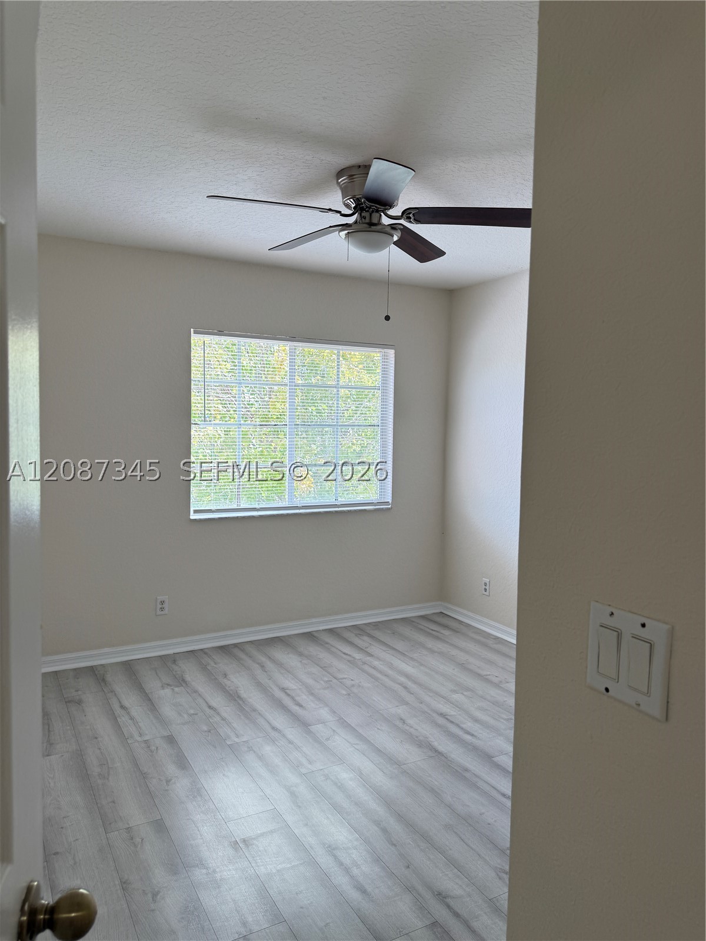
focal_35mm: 24
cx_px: 353
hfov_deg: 56.8
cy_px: 470
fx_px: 653
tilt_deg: -2.8
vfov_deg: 71.6
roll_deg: -1.8
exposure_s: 1/176
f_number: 1.78
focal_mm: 6.76
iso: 80
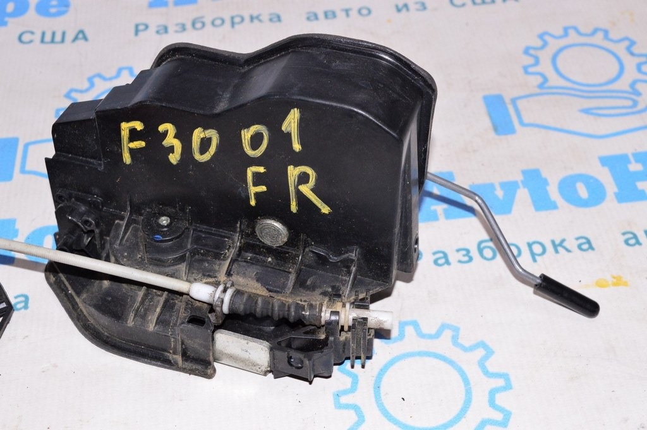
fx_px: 970
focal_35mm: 54
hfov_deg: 36.9
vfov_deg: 25.0
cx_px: 324
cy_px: 215
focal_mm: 36
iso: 1600
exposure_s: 1/200
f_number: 8
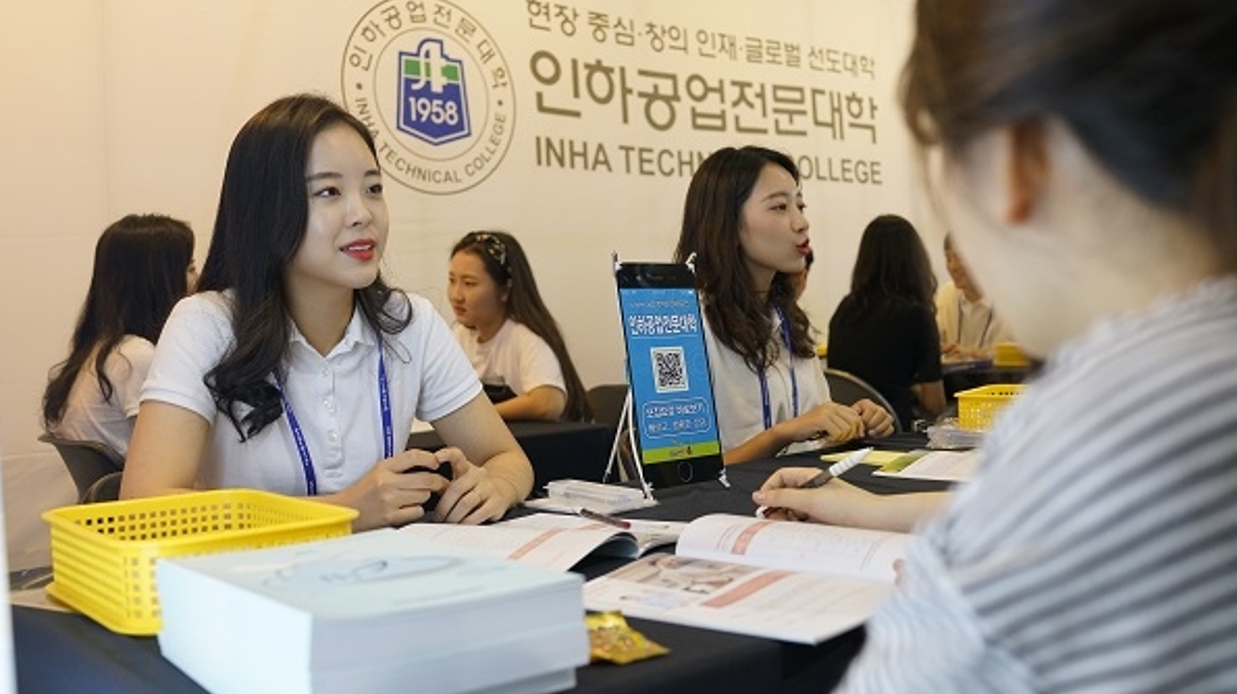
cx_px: 620
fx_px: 1213
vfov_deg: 31.9
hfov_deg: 54.0
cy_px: 322
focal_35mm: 37
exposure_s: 1/100
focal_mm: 35
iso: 1600
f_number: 4
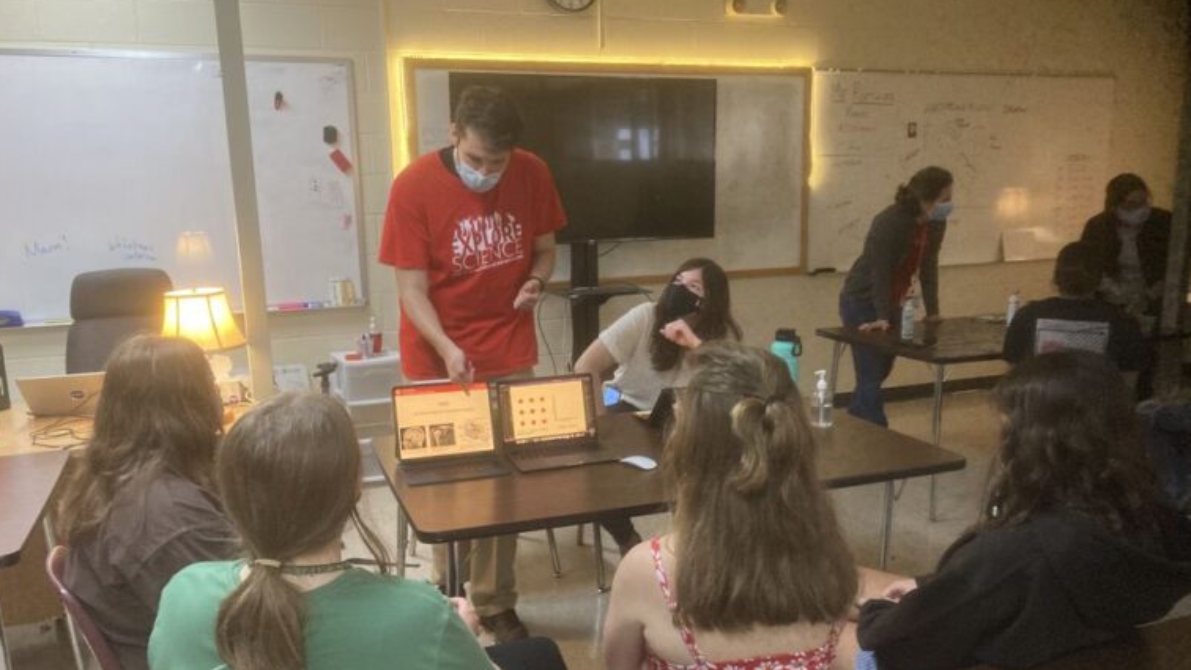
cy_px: 382
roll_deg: -0.2
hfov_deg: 62.6
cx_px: 599
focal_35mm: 31
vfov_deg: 37.7
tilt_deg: -12.1
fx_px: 979
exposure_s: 1/40
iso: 320
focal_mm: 3.99
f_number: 1.8
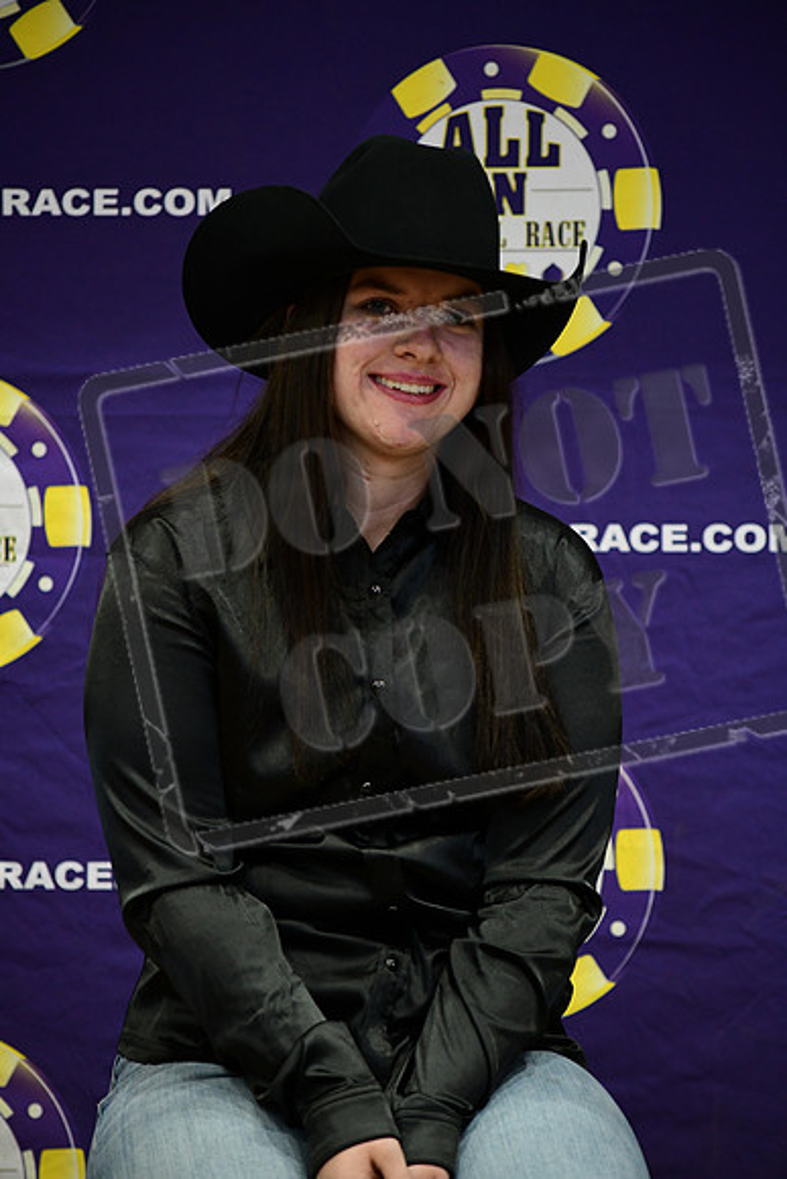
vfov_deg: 18.6
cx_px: 394
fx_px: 3605
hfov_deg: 12.5
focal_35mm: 110
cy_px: 590
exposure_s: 1/250
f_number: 4.2
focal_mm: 110
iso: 2500
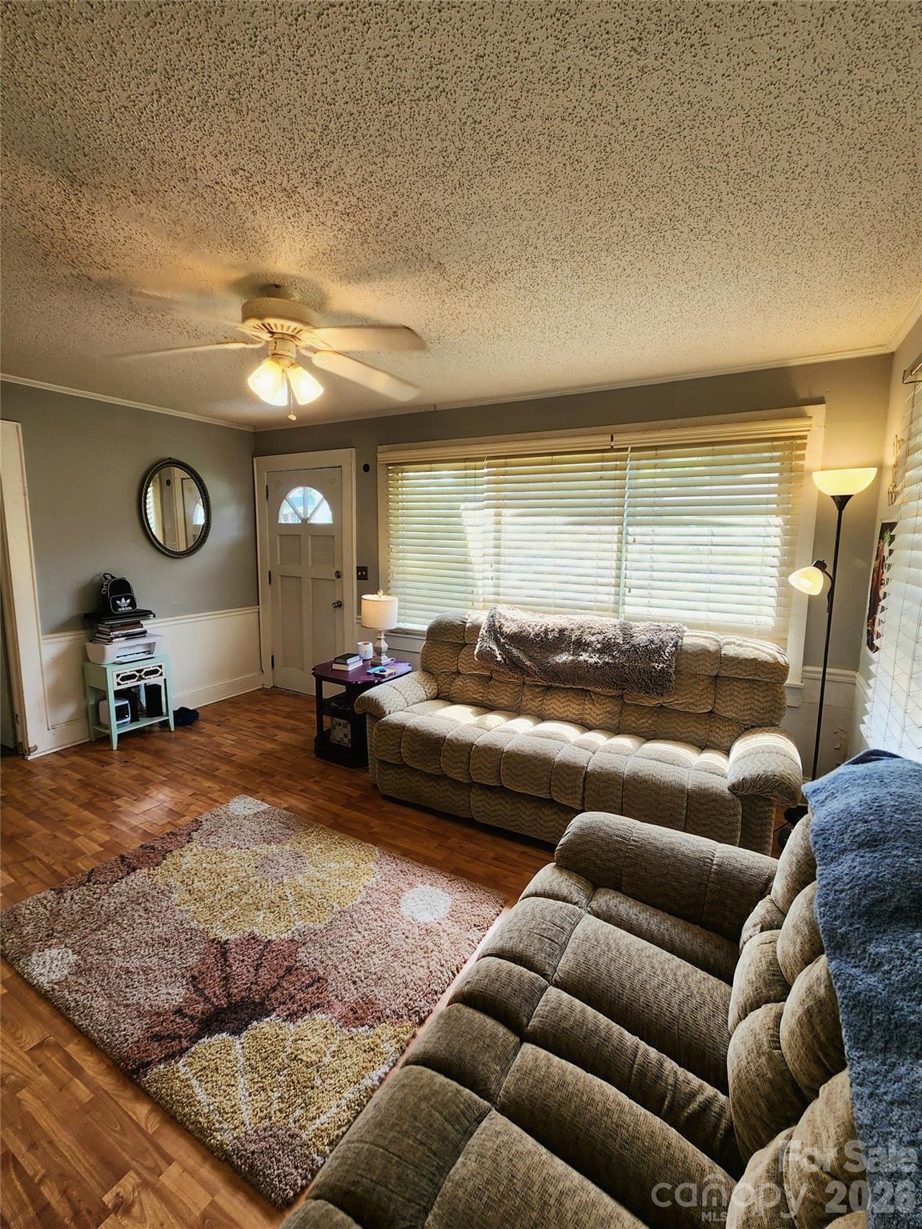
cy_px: 614
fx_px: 462
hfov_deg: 89.9
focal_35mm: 13
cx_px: 461
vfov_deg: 106.2
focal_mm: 2.2
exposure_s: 1/120
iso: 80
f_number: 2.2
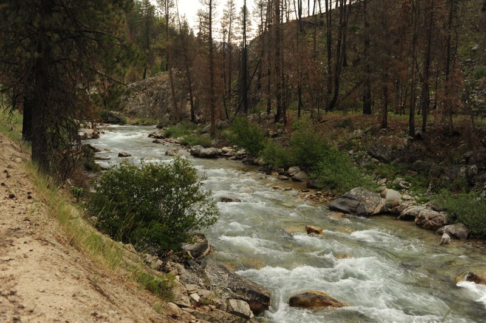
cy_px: 162
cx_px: 243
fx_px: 472
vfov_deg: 37.8
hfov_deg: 54.5
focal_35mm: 35
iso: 200
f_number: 4
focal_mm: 35
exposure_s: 1/30
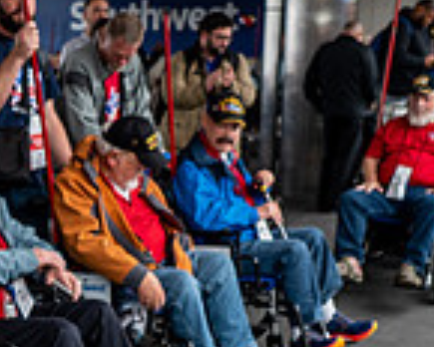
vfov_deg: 16.8
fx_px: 1156
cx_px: 48
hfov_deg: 20.8
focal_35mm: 90
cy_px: 317
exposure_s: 1/80
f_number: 4
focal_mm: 24
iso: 180
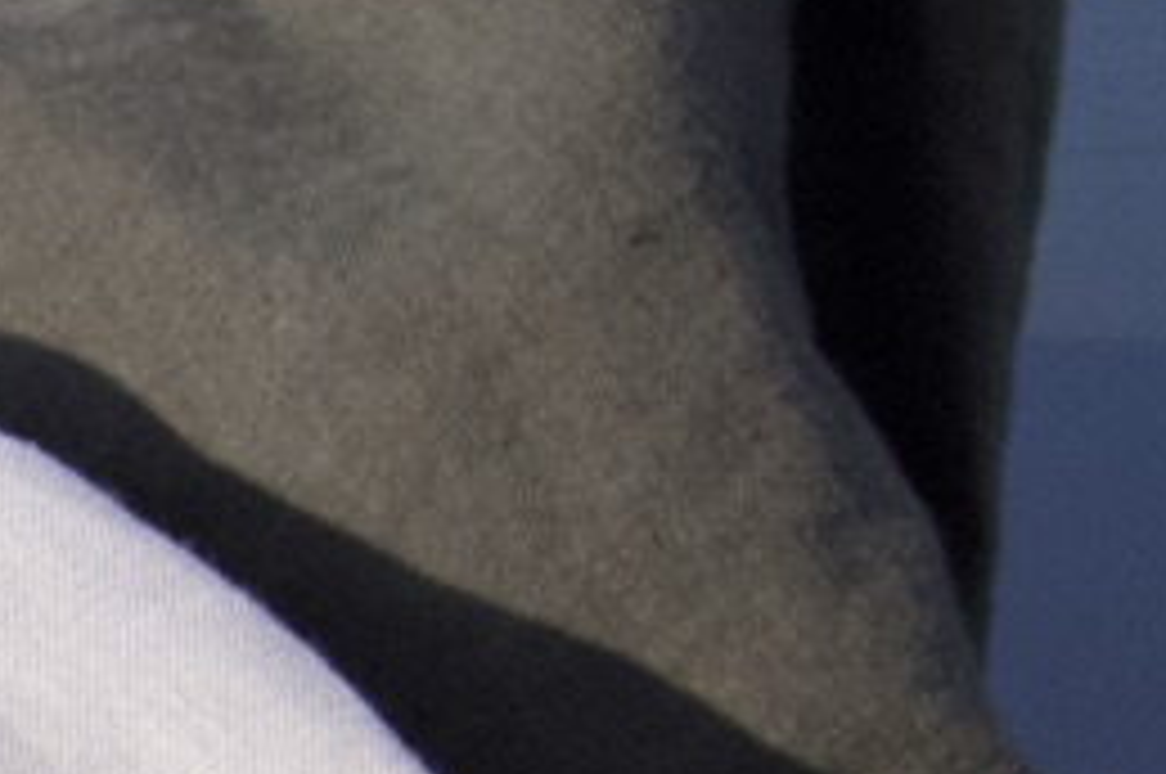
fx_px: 8705
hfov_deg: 7.1
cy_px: 1904
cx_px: -1832
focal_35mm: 269
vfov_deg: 4.9
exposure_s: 1/500
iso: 1000
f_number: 11
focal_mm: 29
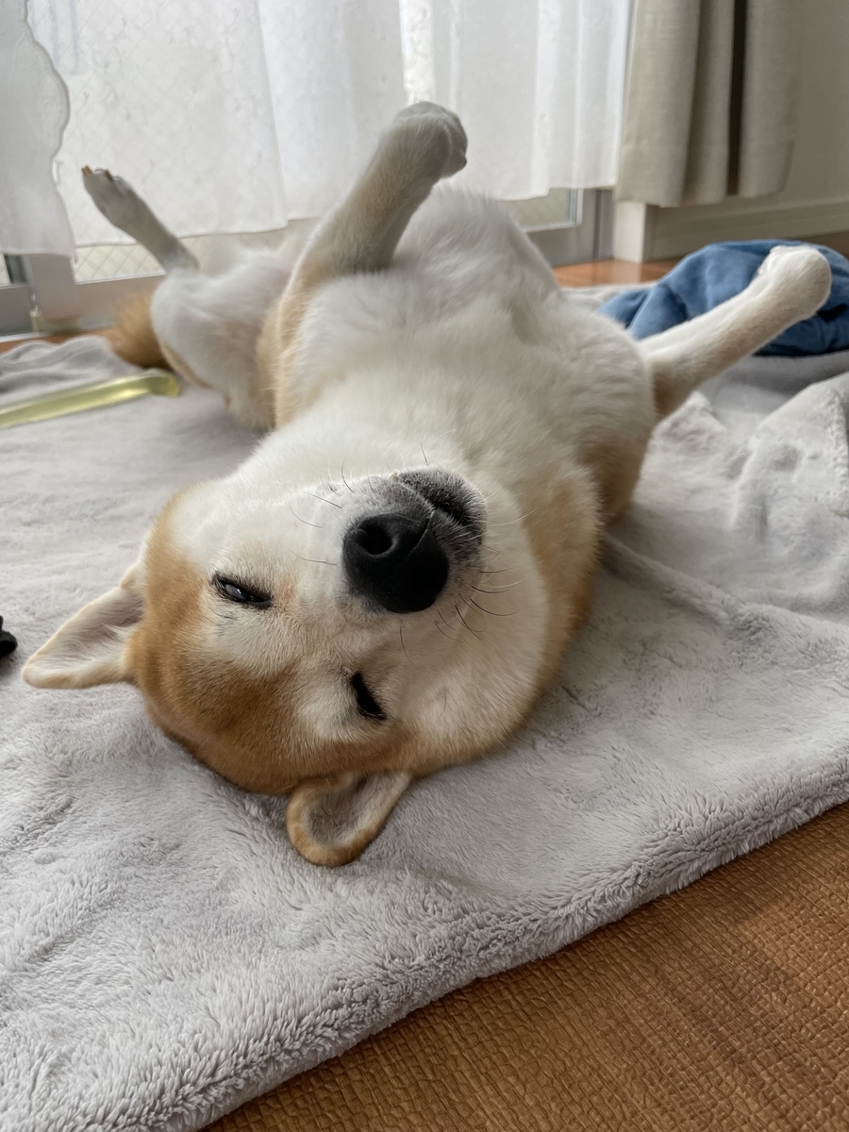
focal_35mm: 26
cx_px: 424
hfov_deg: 53.1
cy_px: 566
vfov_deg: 67.3
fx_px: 850
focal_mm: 4.2
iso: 100
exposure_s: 1/121
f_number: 1.6
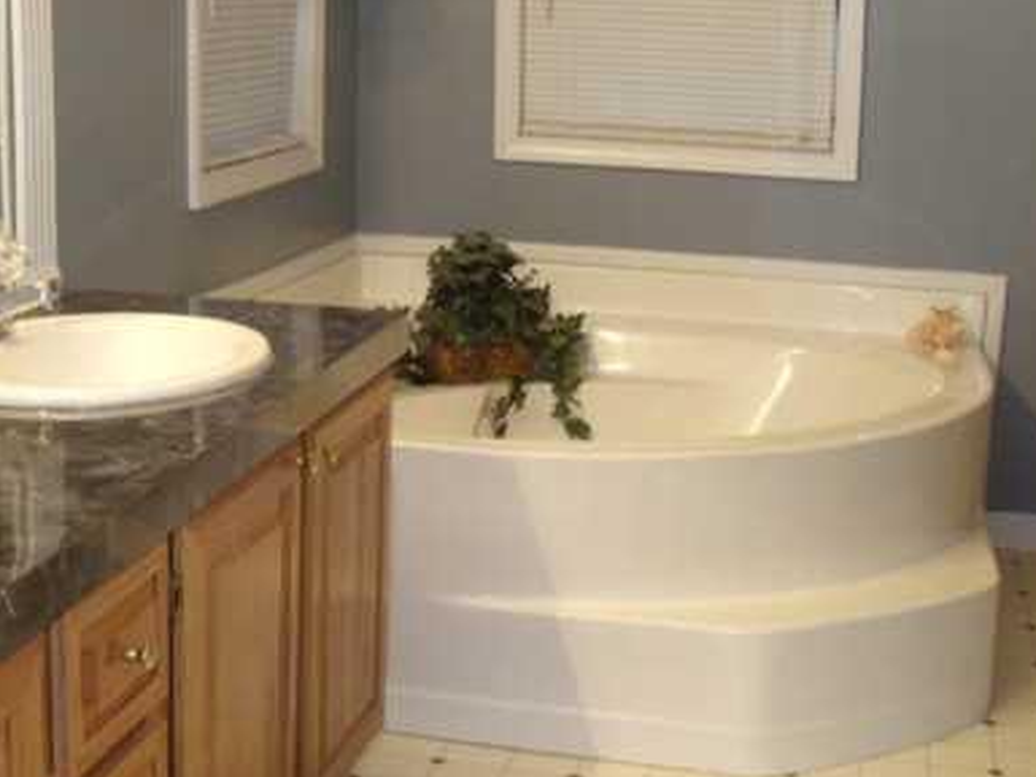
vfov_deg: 24.4
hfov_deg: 31.6
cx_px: 254
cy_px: 418
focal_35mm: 60
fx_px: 1796
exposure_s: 1/15
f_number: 3.6
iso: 400
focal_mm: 6.4
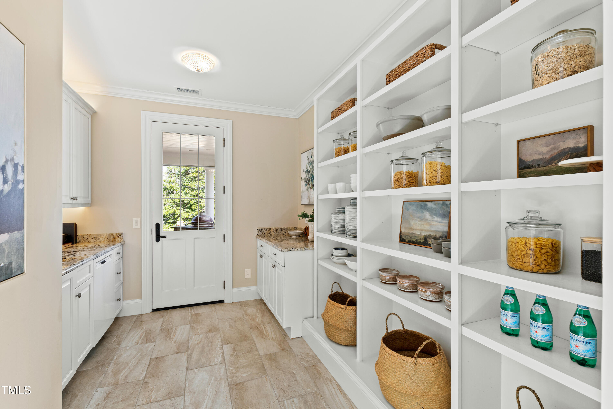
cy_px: 204
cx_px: 306
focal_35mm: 15
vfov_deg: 77.3
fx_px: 255
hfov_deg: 100.4
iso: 100
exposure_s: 1/3
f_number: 8
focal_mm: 10
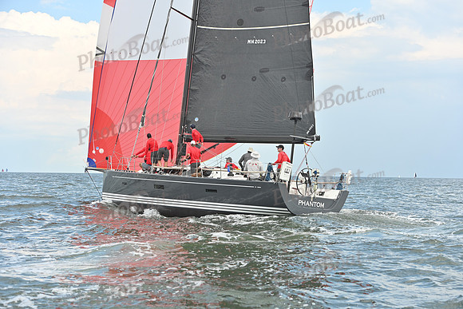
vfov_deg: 19.5
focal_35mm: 70
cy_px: 154
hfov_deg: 28.8
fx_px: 900
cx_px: 232
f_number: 5
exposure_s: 1/1600
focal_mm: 70
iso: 320
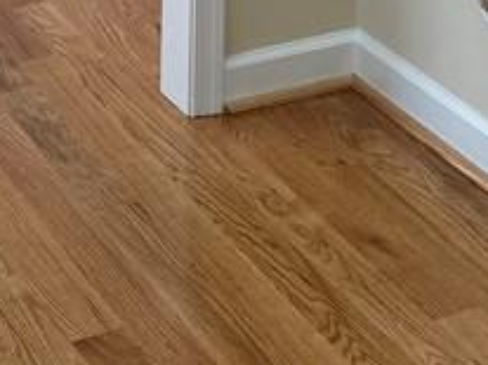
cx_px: 292
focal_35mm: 119
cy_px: -511
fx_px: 1677
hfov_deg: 16.5
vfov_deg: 10.6
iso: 80
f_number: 1.78
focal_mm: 6.86
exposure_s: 1/234
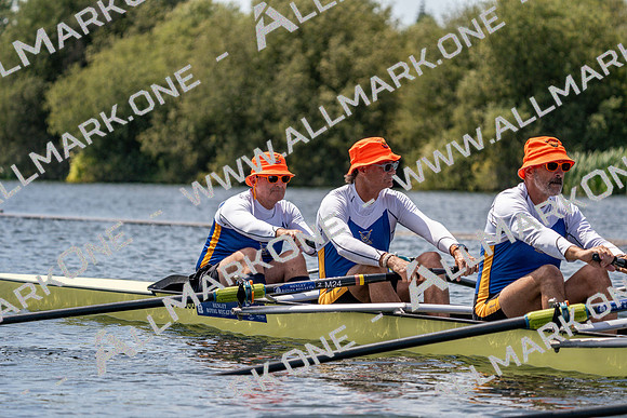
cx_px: 314
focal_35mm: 200
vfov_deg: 6.9
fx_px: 3484
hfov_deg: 10.3
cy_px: 209
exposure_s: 1/2000
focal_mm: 200
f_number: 5.6
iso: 200
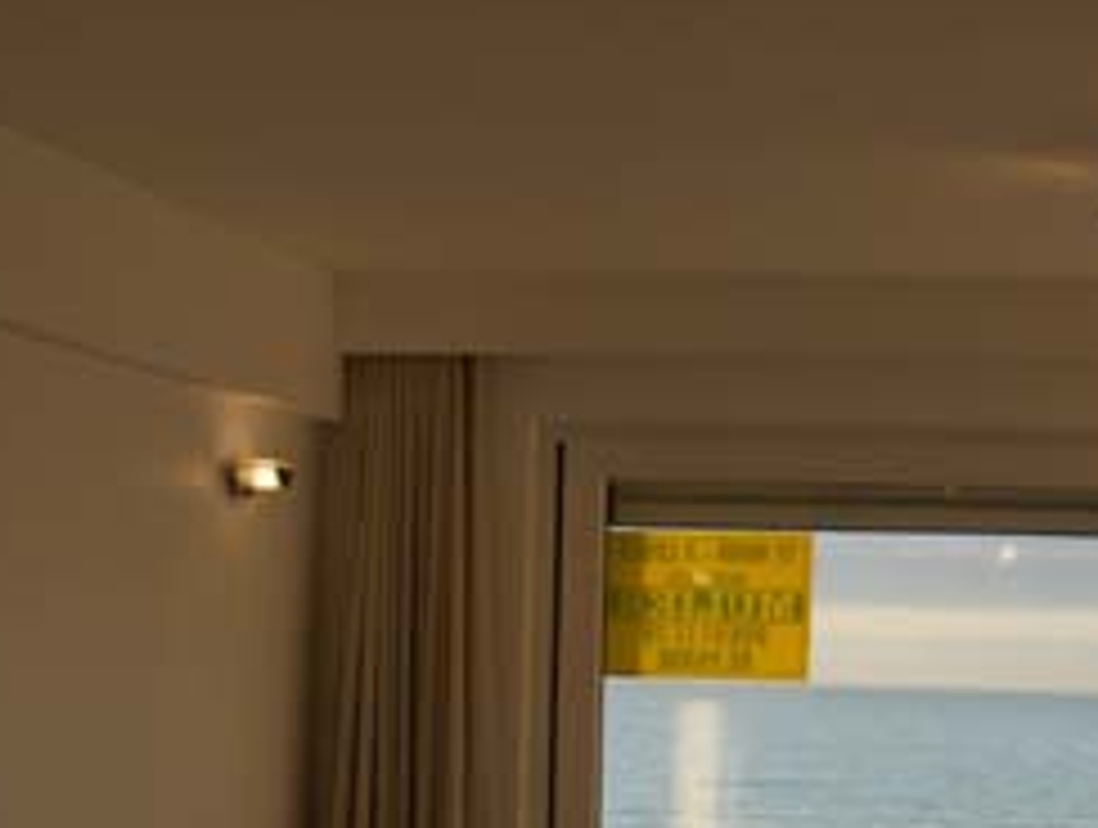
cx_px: 603
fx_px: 2638
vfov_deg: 17.5
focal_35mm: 83
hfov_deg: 23.5
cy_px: 790
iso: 100
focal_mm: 8
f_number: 2.8
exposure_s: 1/348
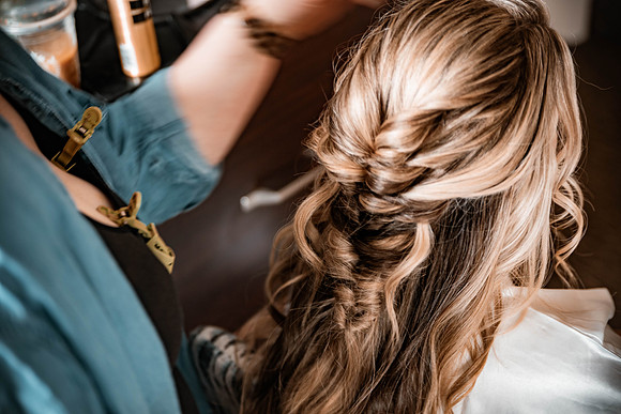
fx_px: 1121
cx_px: 310
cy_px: 207
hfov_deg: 31.0
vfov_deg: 20.9
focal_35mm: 65
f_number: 2.8
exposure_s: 1/30
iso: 640
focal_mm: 65
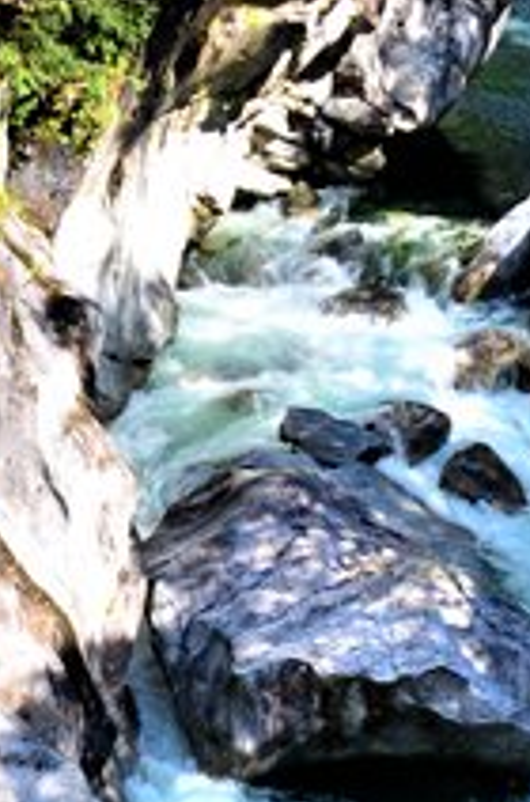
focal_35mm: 102
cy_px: 1116
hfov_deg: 13.3
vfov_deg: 18.3
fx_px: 2267
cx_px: 413
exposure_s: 1/50
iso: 320
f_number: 8
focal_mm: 18
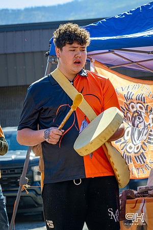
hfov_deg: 7.6
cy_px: 115
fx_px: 1147
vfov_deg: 11.4
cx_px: 76
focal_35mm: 180
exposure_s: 1/500
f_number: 8
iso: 640
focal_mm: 120
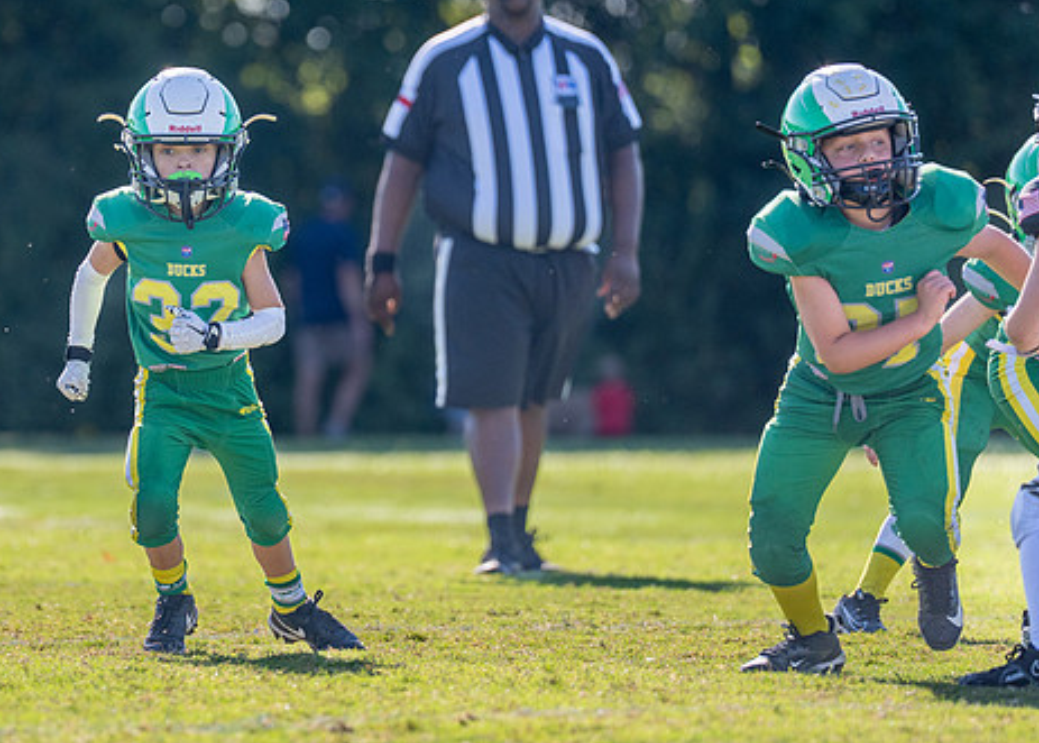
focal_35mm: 400
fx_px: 11807
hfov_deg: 5.0
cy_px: 290
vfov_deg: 3.6
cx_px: 211
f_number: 2.8
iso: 250
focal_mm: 200
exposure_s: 1/2500
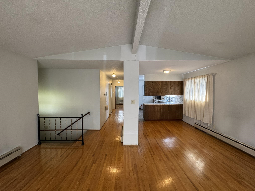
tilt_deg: -1.6
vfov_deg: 85.7
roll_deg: +0.6
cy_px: 96
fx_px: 103
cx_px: 128
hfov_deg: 102.1
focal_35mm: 14
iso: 160
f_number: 2.2
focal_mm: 2.22
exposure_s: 1/60
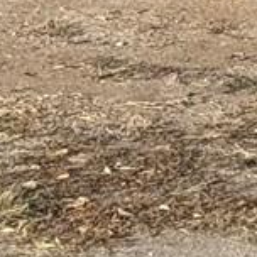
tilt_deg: -4.5
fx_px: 3755
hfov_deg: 3.7
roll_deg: -0.2
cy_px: -467
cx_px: 1070
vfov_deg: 3.8
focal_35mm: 447
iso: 64
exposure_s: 1/1560
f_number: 1.78
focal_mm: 6.76
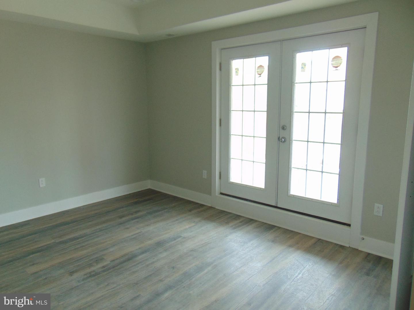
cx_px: 207
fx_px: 299
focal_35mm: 25
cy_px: 155
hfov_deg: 69.4
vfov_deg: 54.9
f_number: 3
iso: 100
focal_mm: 4.5
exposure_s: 1/30
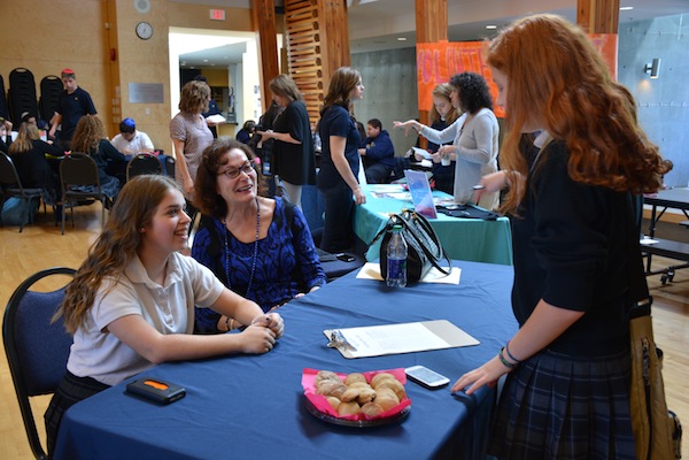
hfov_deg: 55.1
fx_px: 660
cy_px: 230
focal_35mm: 34
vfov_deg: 38.4
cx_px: 344
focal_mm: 23
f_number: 4
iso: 500
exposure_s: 1/60
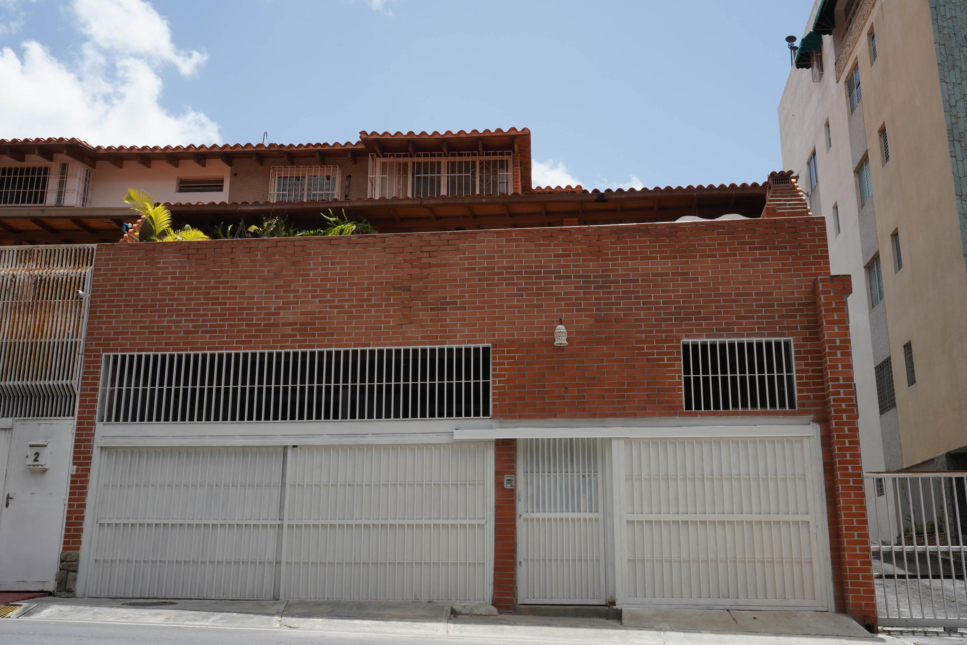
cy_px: 322
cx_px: 484
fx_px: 886
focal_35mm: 33
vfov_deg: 40.0
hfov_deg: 57.2
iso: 200
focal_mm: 33
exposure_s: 1/80
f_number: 20
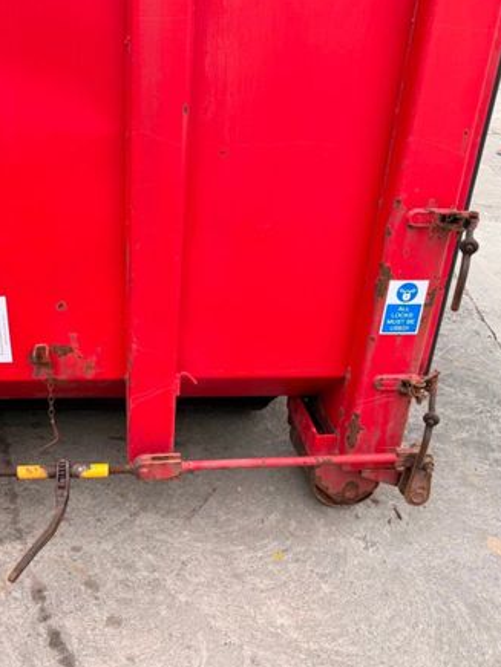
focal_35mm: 33
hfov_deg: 41.9
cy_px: 337
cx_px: 138
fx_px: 637
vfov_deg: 55.4
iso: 64
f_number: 1.78
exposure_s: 1/194
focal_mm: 6.76
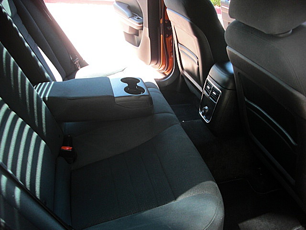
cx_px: 153
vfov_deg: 39.7
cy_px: 115
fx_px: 318
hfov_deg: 51.4
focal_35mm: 36
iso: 100
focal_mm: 6.3
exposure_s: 1/125
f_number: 2.8
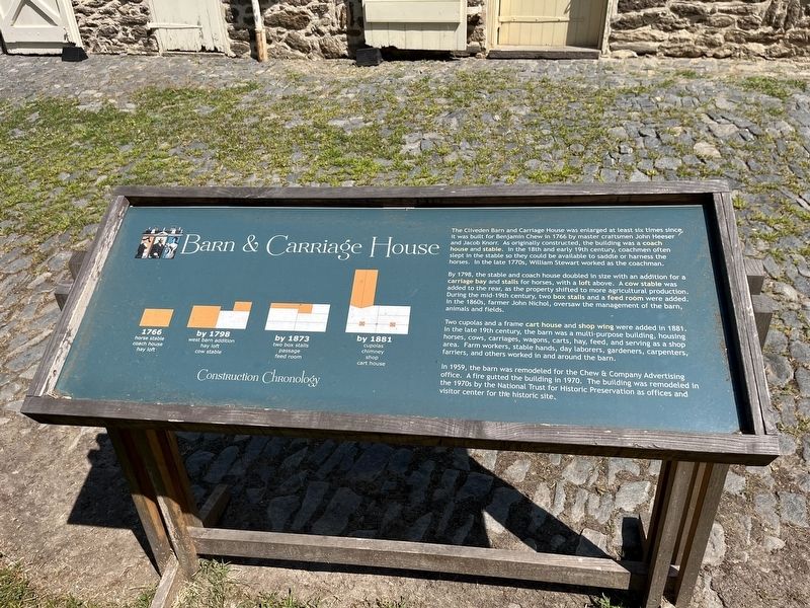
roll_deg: +2.4
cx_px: 405
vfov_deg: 53.1
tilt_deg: -31.5
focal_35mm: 26
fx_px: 608
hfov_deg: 67.3
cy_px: 304
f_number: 1.6
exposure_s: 1/3623
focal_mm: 5.1
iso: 50
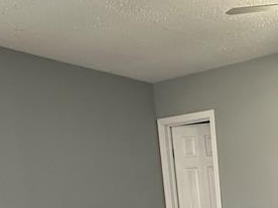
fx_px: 418
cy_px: 263
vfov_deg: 24.7
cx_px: 298
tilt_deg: -10.7
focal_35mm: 52
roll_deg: +3.4
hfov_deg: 32.8
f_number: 2.2
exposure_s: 1/60
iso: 400
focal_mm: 2.22
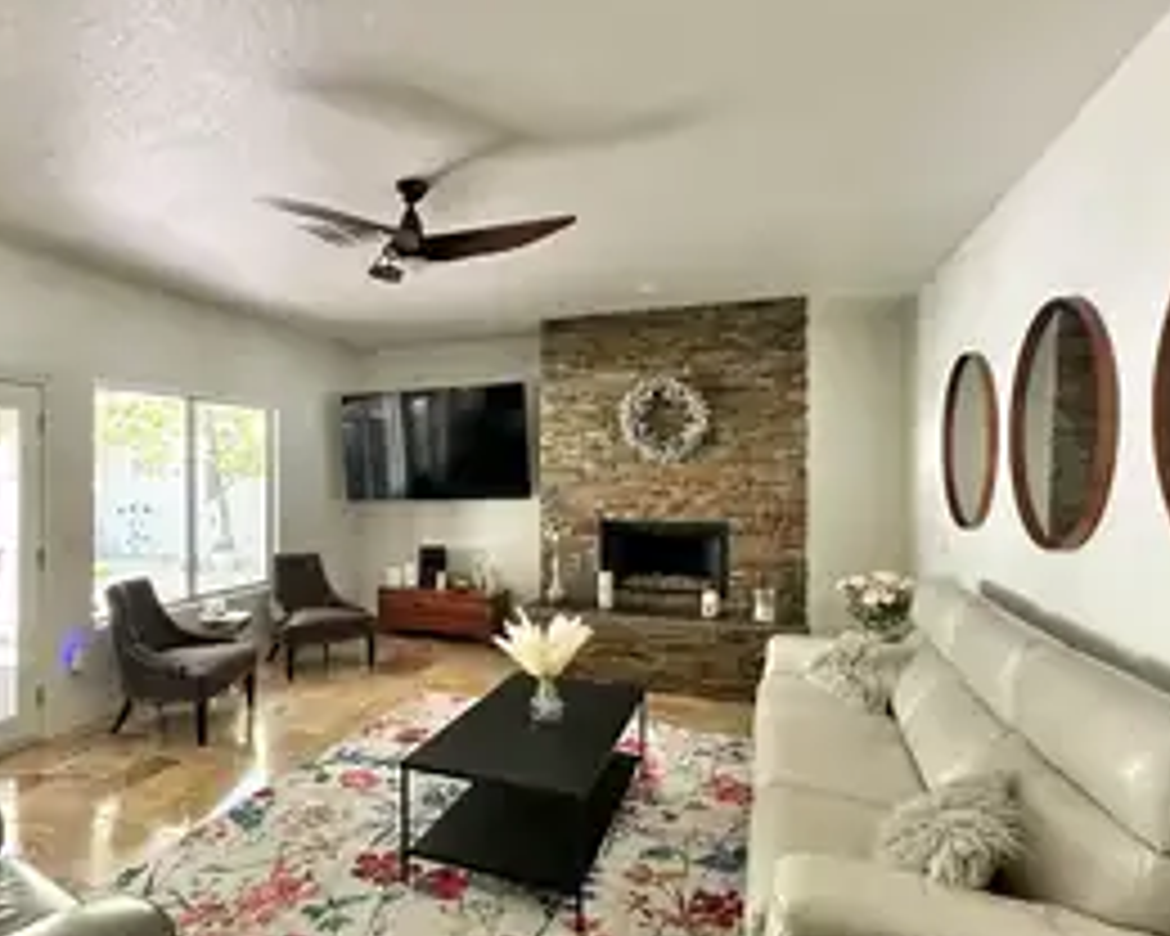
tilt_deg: +0.4
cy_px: 472
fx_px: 727
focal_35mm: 21
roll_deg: -0.3
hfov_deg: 76.1
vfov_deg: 65.5
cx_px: 432
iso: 320
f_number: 2.2
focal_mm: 2.22
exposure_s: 1/99
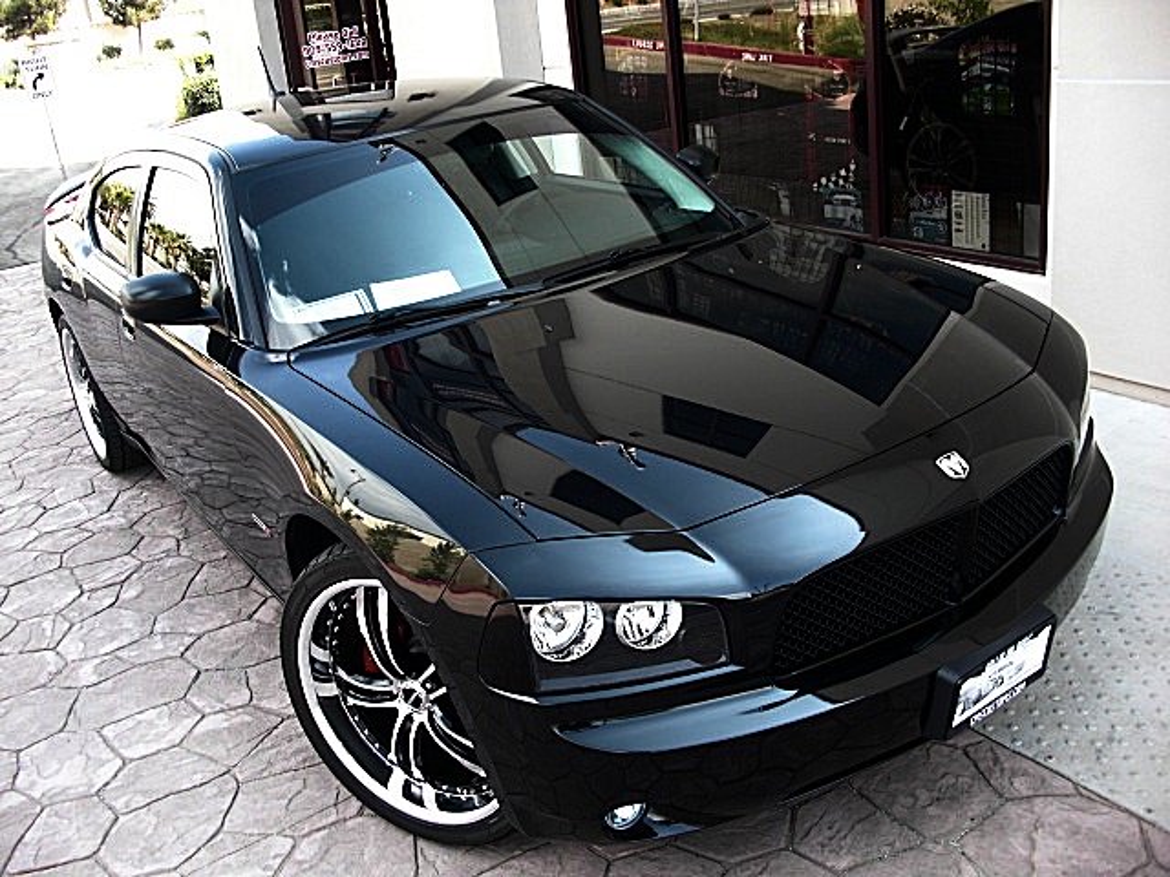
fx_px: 1217
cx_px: 585
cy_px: 438
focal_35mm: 36
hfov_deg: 51.4
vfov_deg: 39.7
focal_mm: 6.3
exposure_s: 1/100
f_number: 2.8
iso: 50
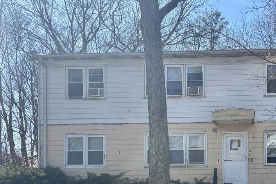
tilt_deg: +1.1
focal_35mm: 49
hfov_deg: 38.2
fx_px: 376
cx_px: 236
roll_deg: +0.7
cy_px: 172
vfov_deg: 26.4
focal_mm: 5.96
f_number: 1.6
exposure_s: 1/1590
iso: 50
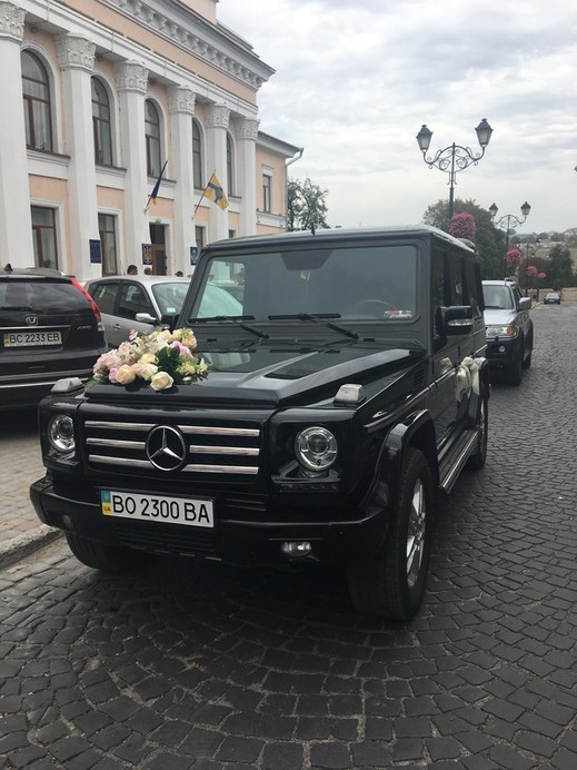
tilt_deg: -9.3
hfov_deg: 48.2
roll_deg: -0.2
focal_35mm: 29
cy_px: 385
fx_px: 645
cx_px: 288
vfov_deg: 61.7
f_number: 2.2
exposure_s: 1/905
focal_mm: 4.15
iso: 25
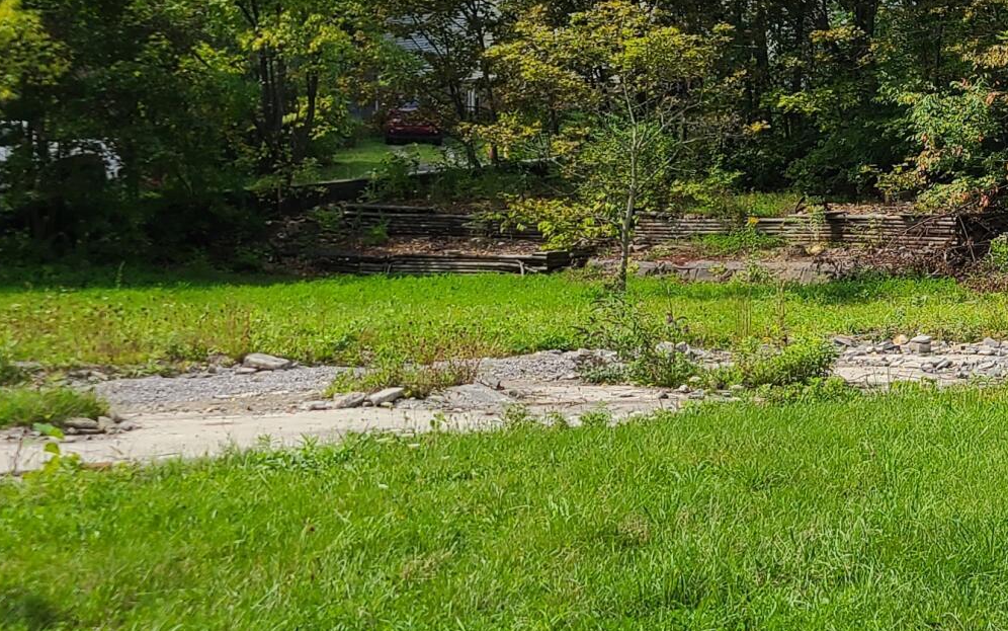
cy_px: 228
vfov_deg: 15.7
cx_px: 1056
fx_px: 2281
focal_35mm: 83
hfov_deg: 23.6
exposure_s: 1/2222
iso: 40
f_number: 1.8
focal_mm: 5.4
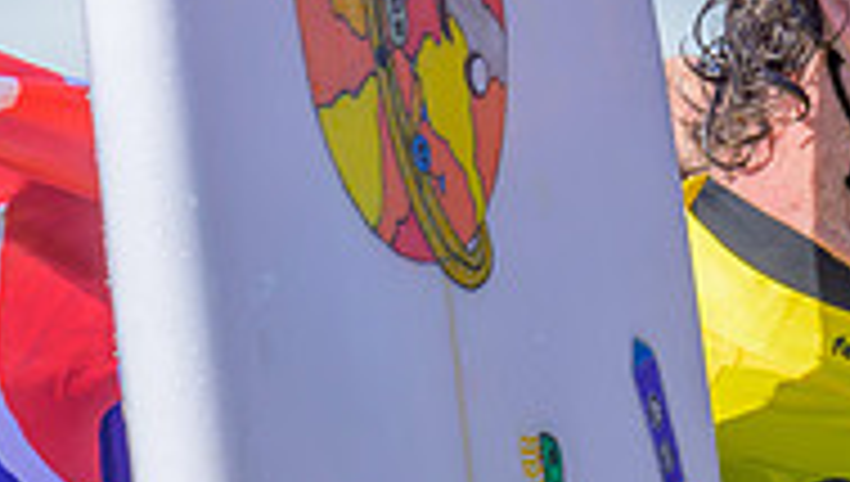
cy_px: 81
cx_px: 1286
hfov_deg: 0.6
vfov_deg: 0.3
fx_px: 81062
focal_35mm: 3591
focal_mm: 1120
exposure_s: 1/1250
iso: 720
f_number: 9
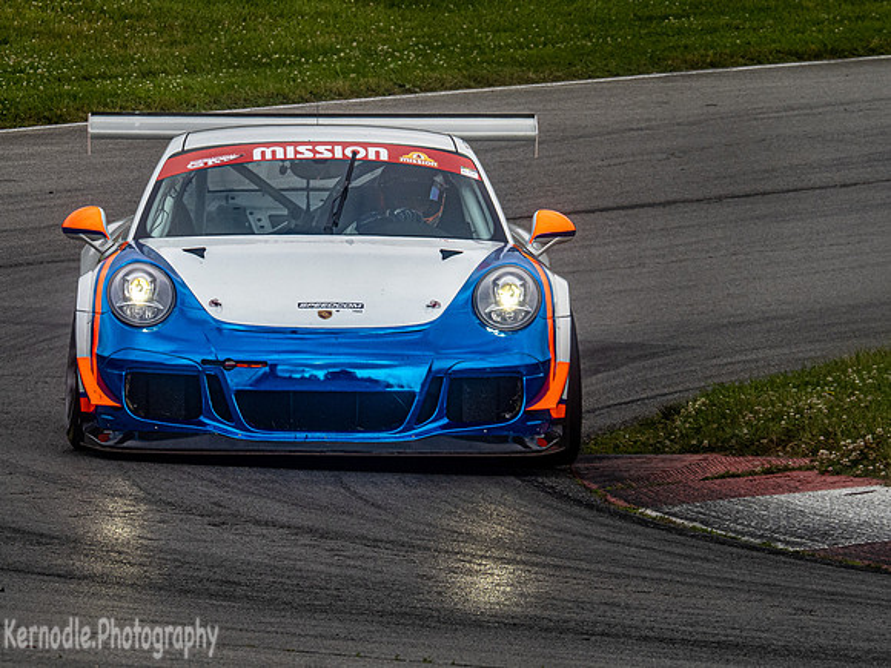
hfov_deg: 4.1
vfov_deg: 3.1
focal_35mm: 483
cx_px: 380
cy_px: 285
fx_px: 12440
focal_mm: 210
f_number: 14
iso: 400
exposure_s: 1/250
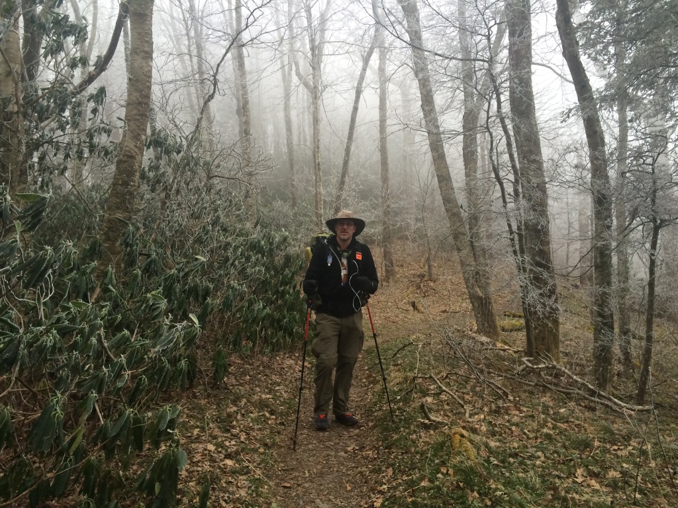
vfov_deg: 48.2
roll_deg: +3.5
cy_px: 254
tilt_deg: +2.1
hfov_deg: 61.7
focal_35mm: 29
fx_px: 568
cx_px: 339
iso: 40
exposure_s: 1/40
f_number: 2.2
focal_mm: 4.15
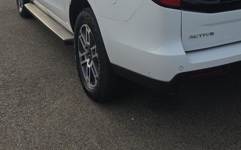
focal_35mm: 52
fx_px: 342
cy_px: -36
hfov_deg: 37.9
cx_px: 180
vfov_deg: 22.6
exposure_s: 1/6572
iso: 64
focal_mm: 6.5
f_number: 1.4
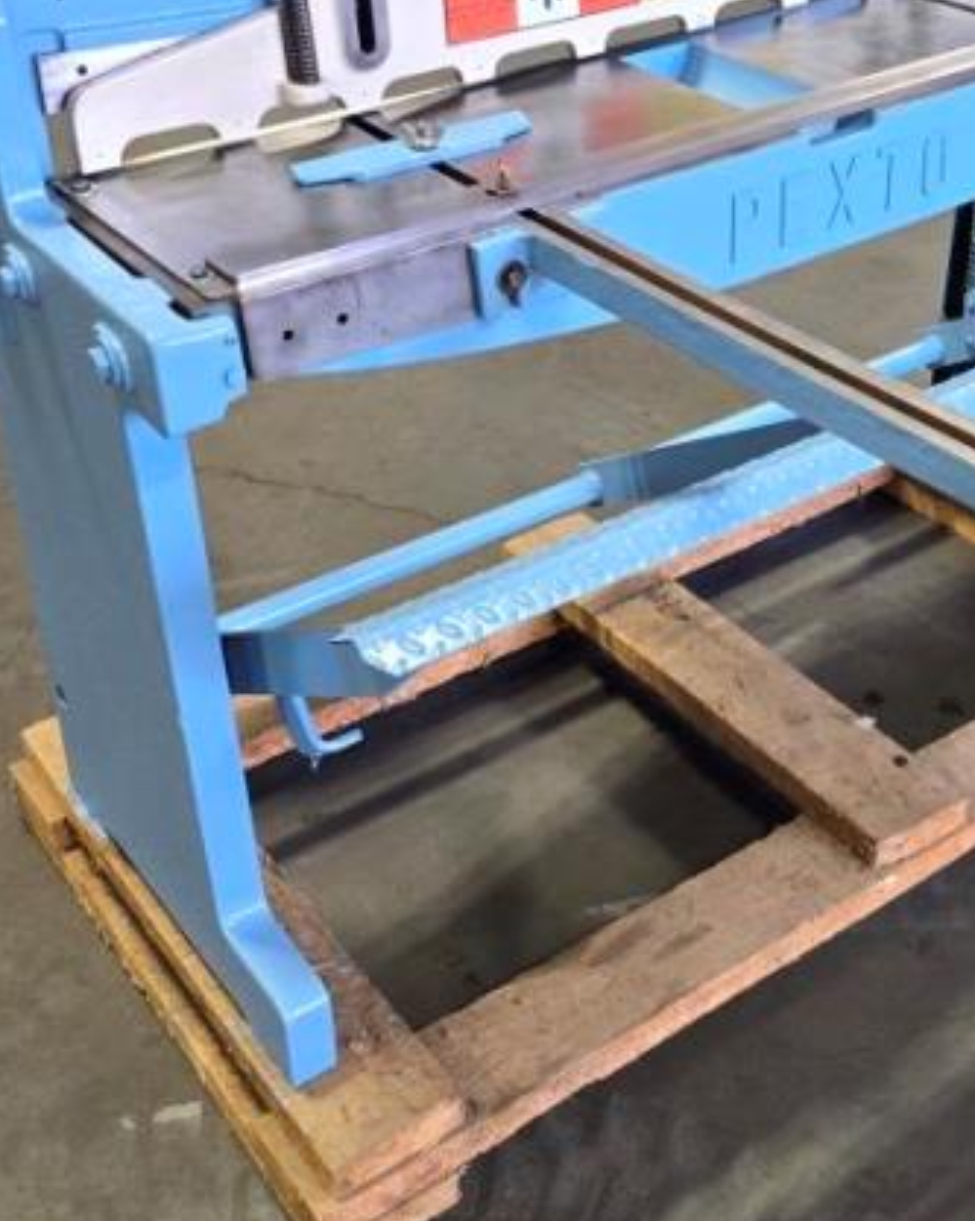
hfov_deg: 31.1
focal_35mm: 48
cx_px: 666
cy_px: 504
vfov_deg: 38.7
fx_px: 1733
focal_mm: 6.3
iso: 200
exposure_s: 1/120
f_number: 1.7
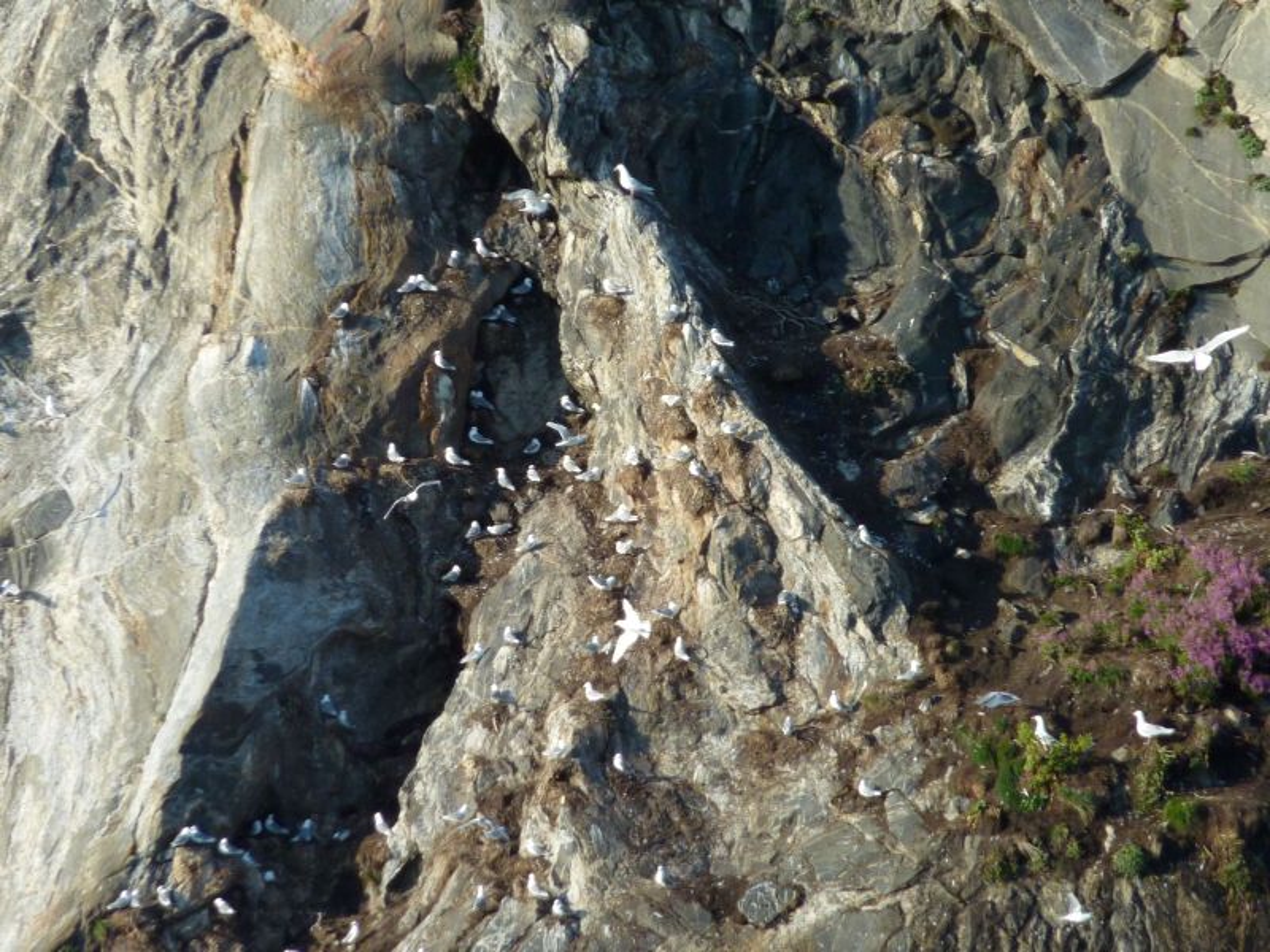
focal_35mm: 300
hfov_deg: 6.6
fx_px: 11006
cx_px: 635
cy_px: 476
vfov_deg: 5.0
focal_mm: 49.2
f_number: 4.9
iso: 160
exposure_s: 1/400
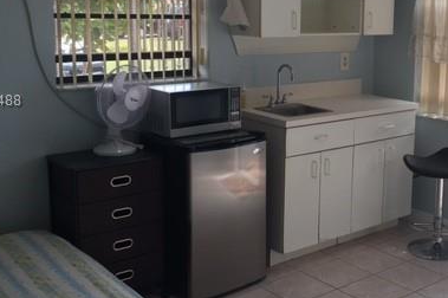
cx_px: 322
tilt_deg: -7.6
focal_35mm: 51
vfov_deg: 26.3
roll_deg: -1.1
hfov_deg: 38.2
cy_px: 102
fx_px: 634
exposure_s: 1/120
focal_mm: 4.15
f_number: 2.2
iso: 25
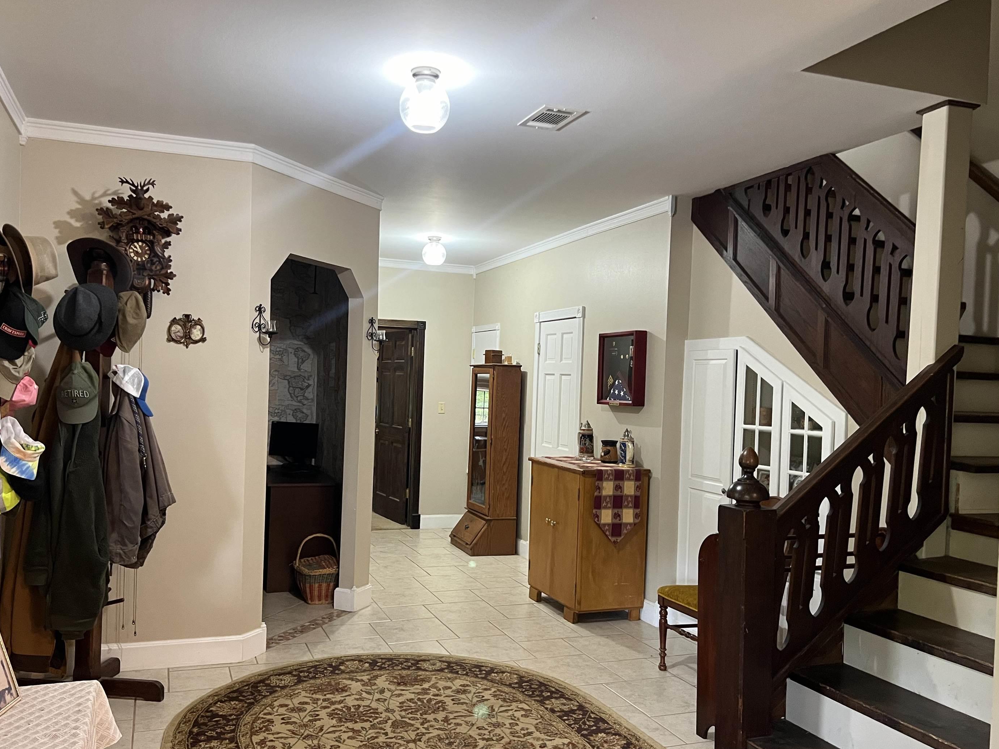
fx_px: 837
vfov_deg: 48.2
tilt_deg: -2.0
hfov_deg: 61.5
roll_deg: -1.6
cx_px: 452
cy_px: 405
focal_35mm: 29
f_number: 1.5
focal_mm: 5.7
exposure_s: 1/60
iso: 400
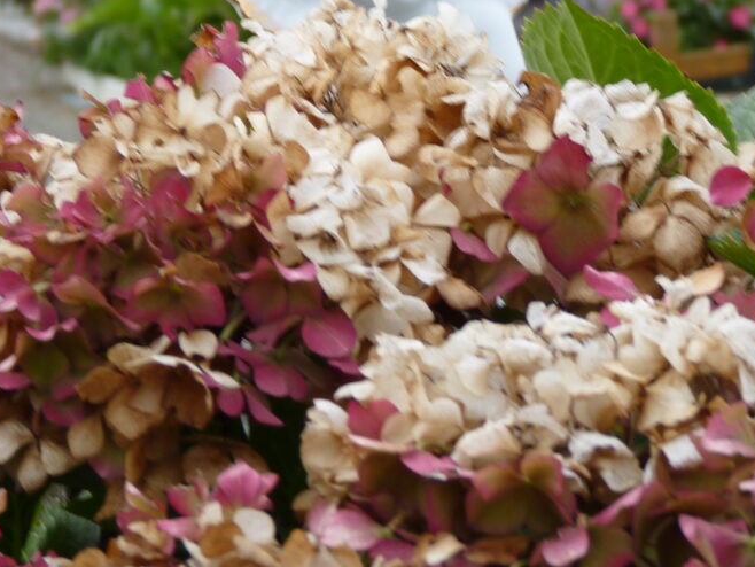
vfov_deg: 7.5
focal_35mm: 199
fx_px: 4342
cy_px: 67
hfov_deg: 9.9
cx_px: 561
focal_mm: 16.1
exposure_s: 1/80
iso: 80
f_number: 3.4
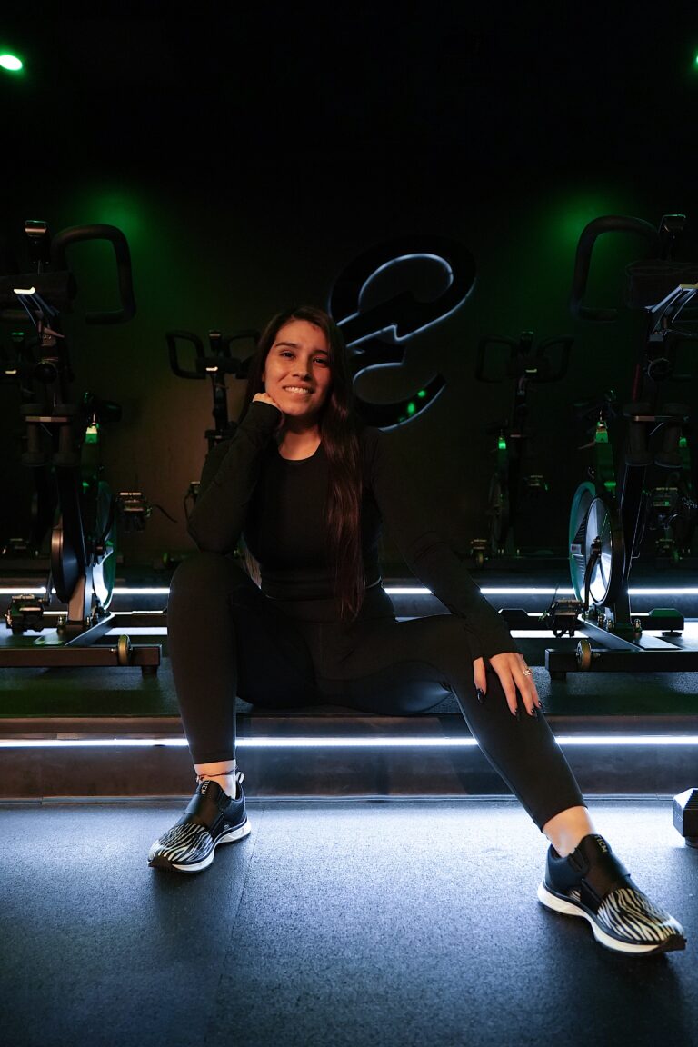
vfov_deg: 71.5
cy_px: 524
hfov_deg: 51.3
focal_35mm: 25
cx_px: 349
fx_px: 727
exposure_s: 1/320
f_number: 2.8
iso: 3200
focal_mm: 17
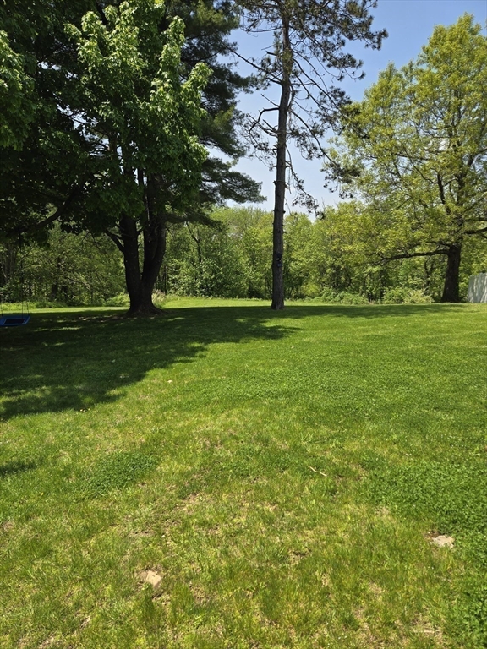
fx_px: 431
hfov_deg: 58.9
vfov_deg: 73.9
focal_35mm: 23
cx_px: 244
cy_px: 324
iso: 25
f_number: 1.8
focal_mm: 5.4
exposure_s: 1/1225
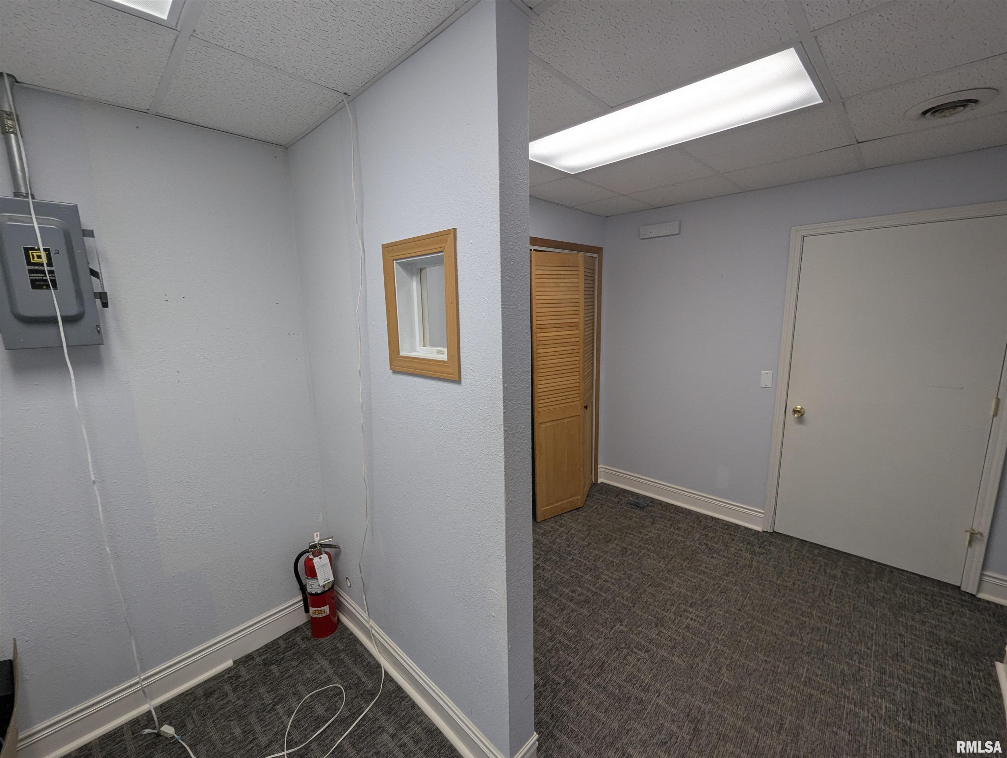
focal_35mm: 13
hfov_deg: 106.1
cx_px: 504
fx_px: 379
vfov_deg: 90.1
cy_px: 379
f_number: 2.2
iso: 43
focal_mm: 1.95
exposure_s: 1/91.5
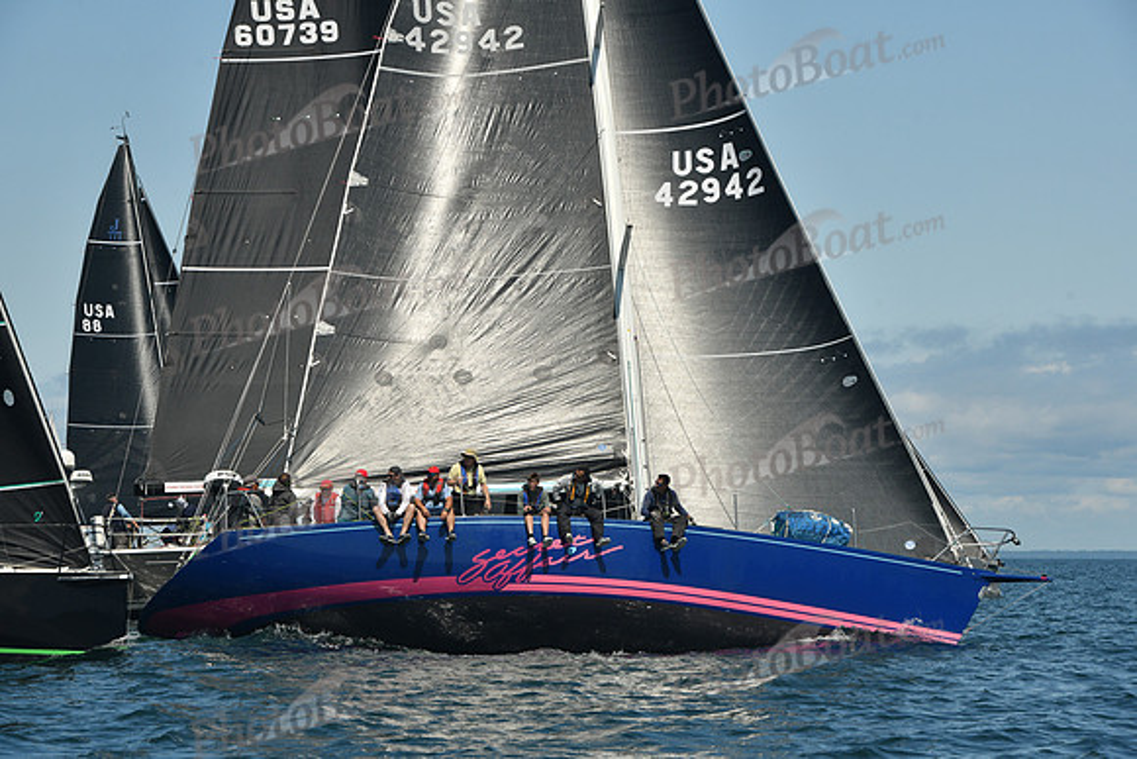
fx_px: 3949
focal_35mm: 125
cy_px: 380
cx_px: 568
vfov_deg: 11.0
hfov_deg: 16.4
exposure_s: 1/640
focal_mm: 125
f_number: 10
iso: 320
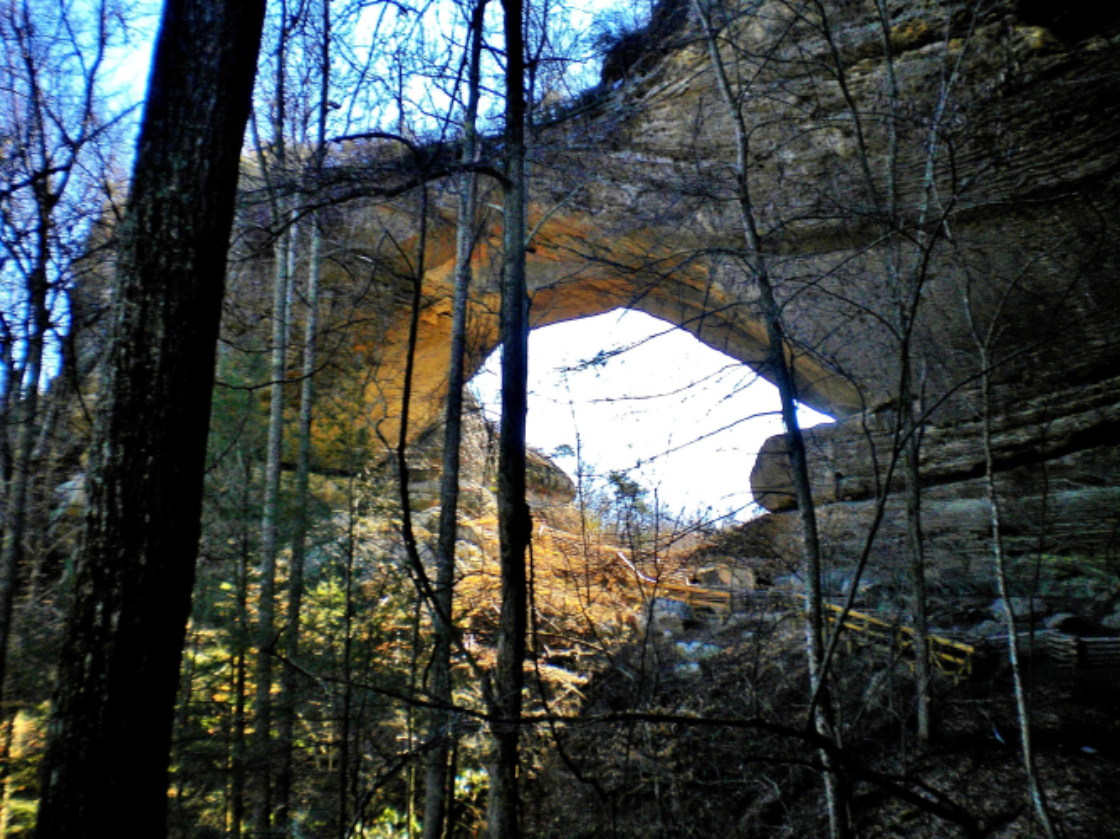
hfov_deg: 52.6
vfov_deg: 40.7
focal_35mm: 35
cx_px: 560
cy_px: 420
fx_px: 1132
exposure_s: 1/165
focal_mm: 6.3
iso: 80
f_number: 4.6
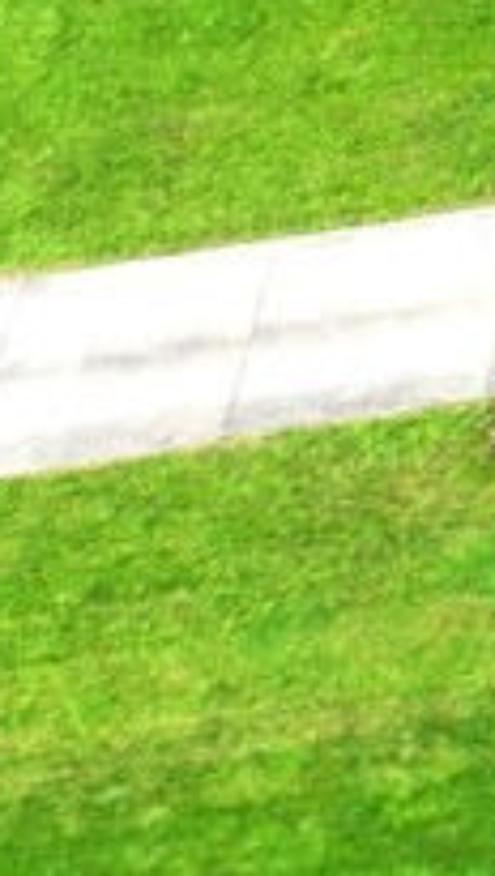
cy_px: -410
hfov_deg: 6.2
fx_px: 3601
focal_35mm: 155
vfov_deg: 13.1
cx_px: 2125
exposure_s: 1/80
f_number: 3.5
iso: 100
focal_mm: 10.26
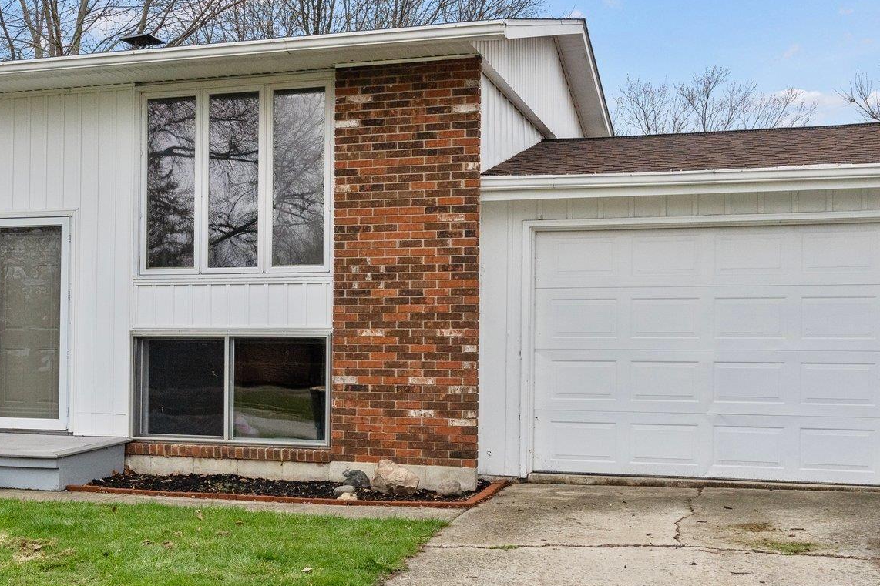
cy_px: 203
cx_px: 239
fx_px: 1282
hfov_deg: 37.1
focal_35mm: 52
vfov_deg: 25.7
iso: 800
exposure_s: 1/2000
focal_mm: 19.5
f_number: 5
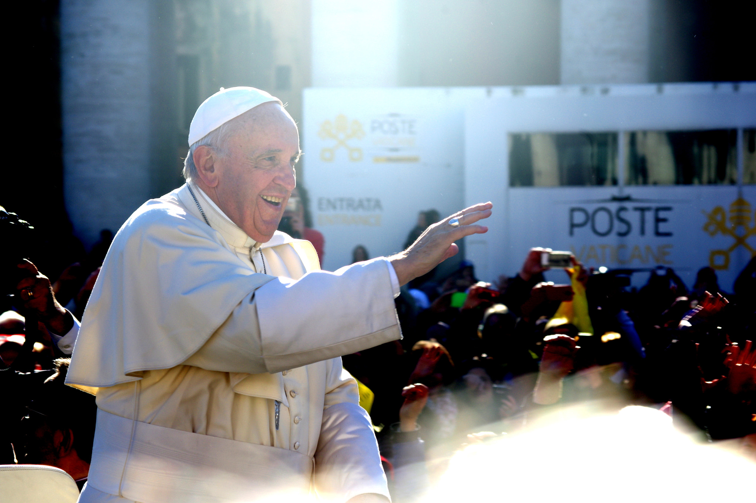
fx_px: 3294
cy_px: 252
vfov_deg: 8.7
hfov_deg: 13.1
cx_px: 378
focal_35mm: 157
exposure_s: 1/200
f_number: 9
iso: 100
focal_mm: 105
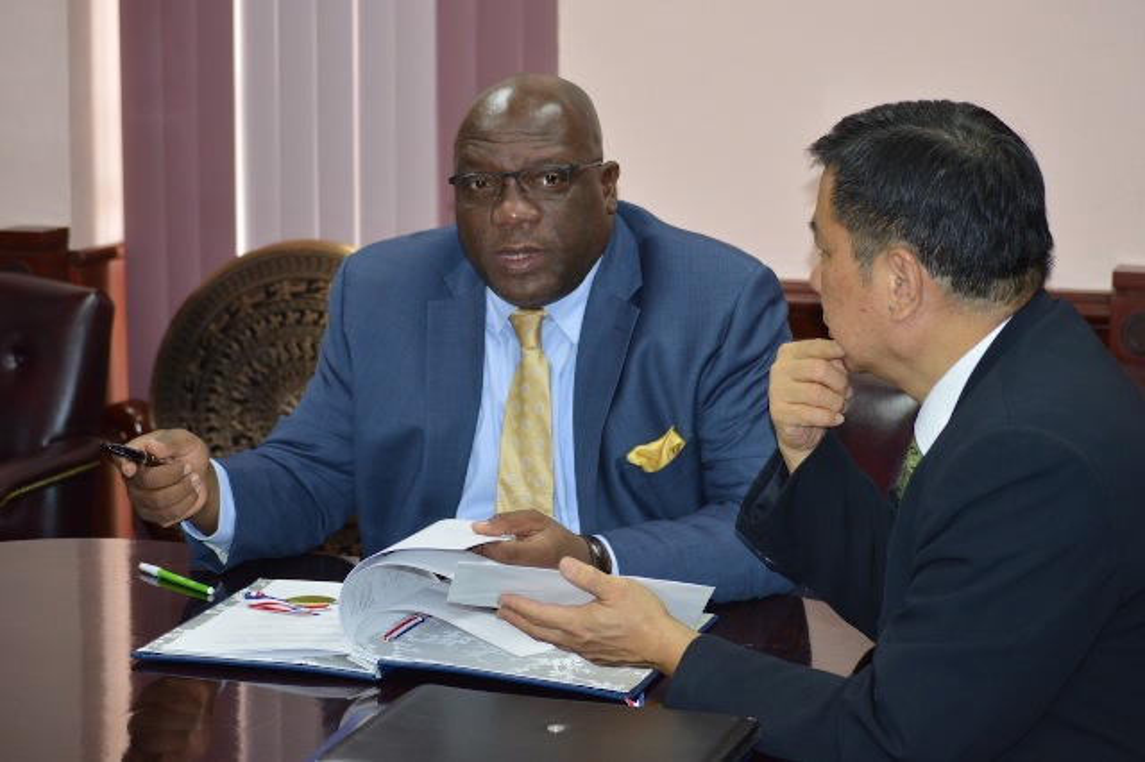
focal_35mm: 82
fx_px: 2622
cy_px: 381
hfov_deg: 24.6
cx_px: 572
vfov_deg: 16.5
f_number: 4
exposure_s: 1/60
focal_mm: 55
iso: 640
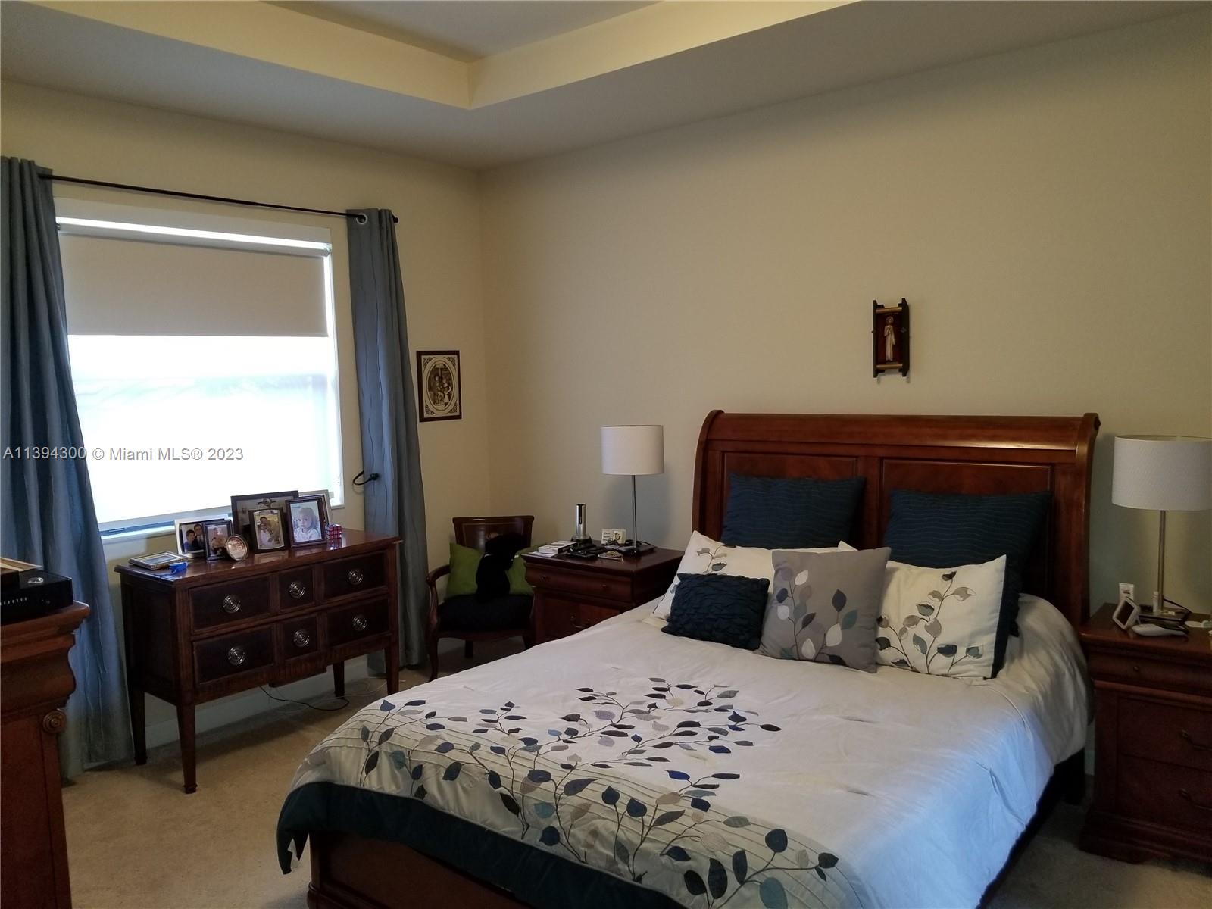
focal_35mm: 26
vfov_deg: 53.1
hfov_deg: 67.3
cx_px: 606
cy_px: 454
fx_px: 910
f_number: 1.7
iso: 125
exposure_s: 1/24
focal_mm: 4.25
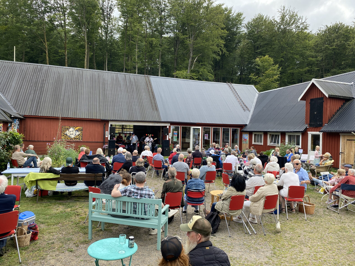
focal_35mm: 26
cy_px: 133
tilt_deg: +0.0
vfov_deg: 53.1
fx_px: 267
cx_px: 178
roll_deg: -2.3
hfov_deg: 67.3
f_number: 1.8
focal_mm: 4.25
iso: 32
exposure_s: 1/374
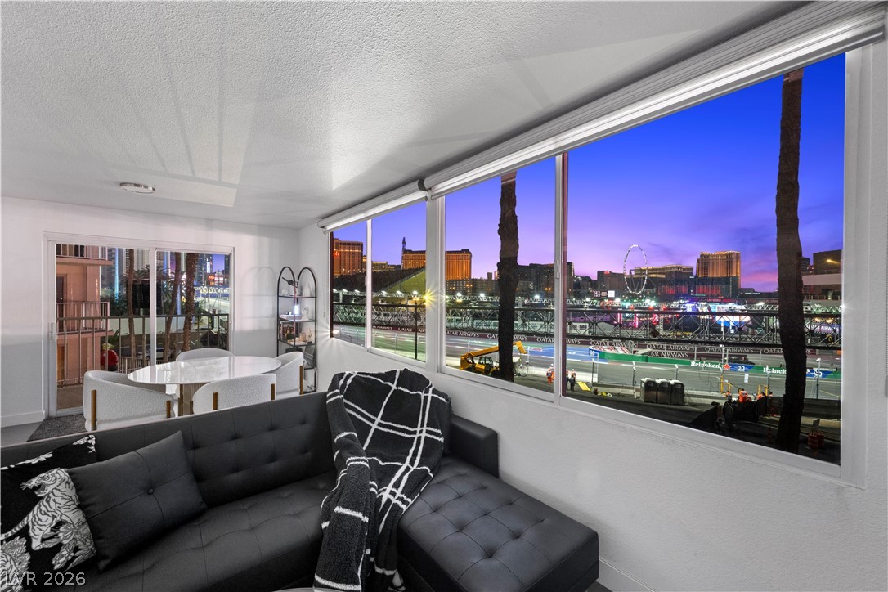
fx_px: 370
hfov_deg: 100.4
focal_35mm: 15
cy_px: 296
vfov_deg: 77.3
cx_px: 444
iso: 1250
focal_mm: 15
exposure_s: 25
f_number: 10
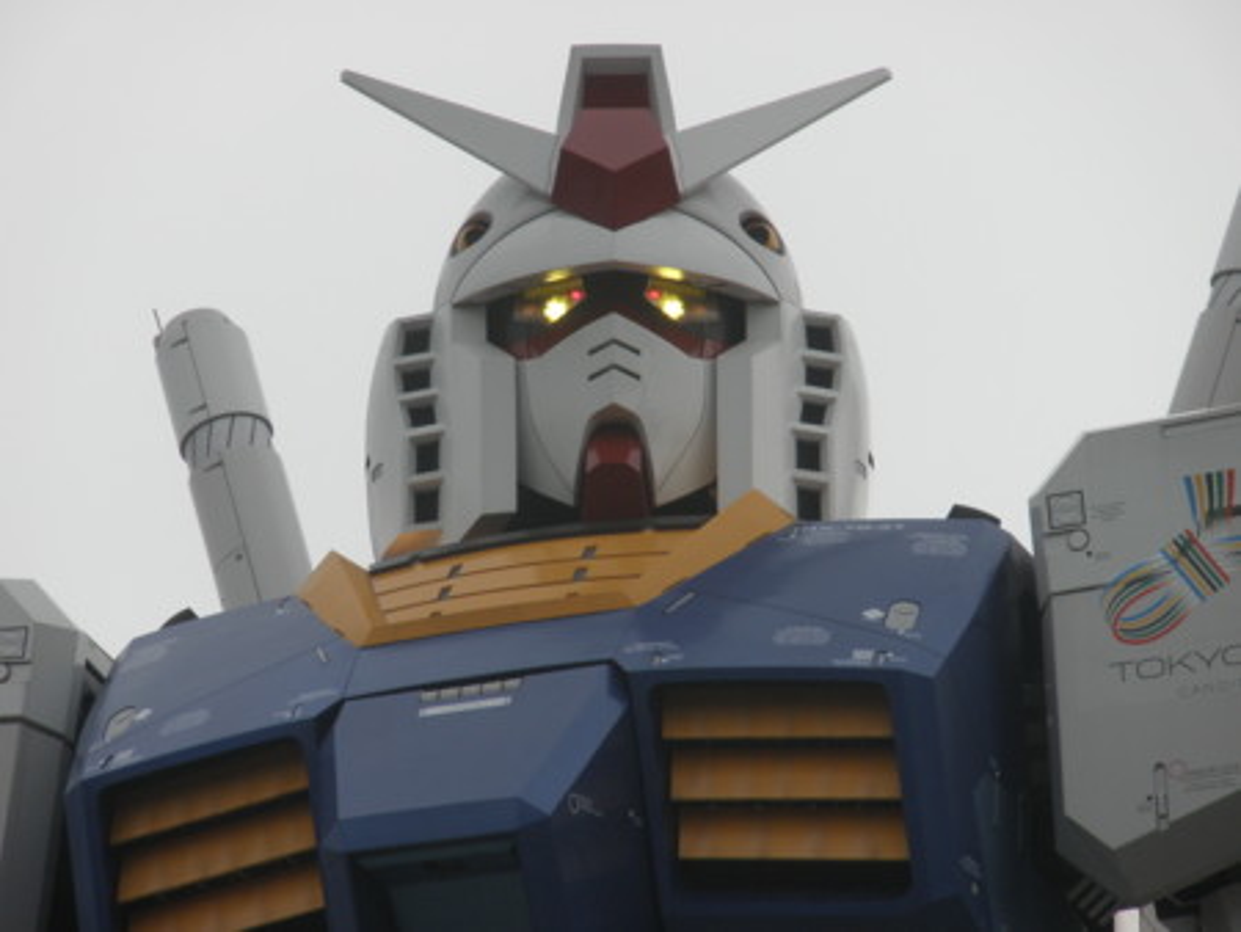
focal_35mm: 238
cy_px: 466
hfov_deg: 8.3
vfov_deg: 6.2
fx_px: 8537
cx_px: 620
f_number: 5.2
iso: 64
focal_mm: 42.1
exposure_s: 1/250
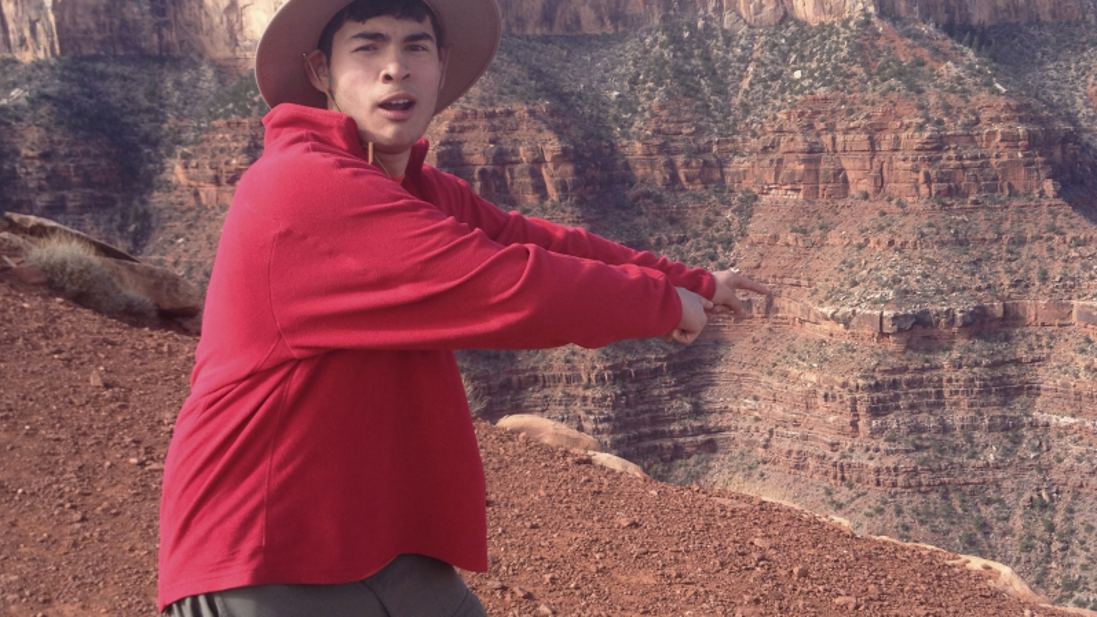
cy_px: 324
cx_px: 549
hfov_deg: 40.6
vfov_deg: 23.5
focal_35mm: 51
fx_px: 1483
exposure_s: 1/525
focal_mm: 4.28
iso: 50
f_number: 2.4
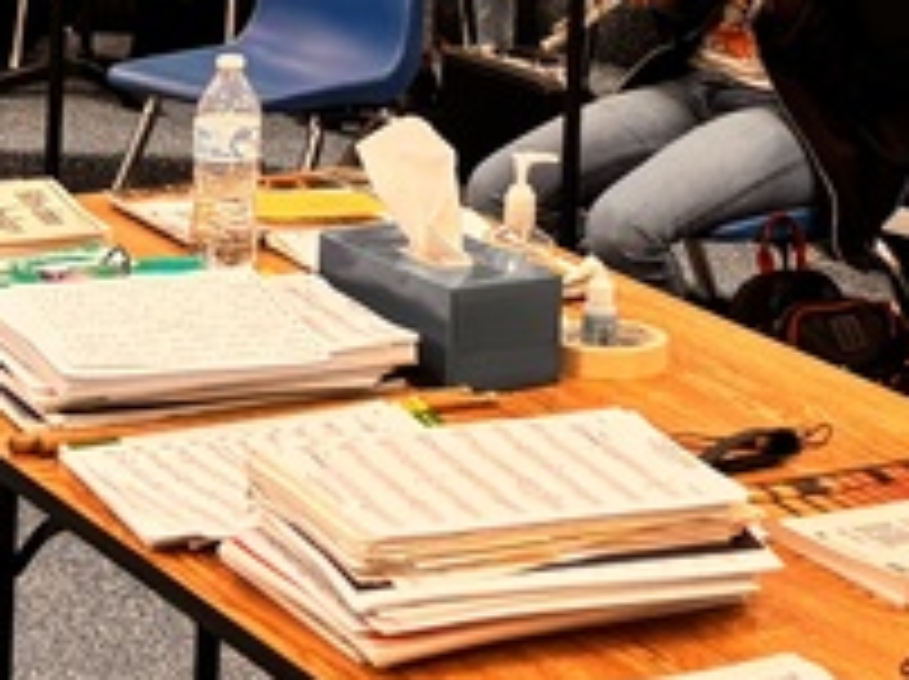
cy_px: -509
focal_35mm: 132
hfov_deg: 15.0
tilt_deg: -2.1
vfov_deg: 10.6
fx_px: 3462
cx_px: 513
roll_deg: -1.5
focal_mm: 5.96
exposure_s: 1/60
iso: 160
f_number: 1.6
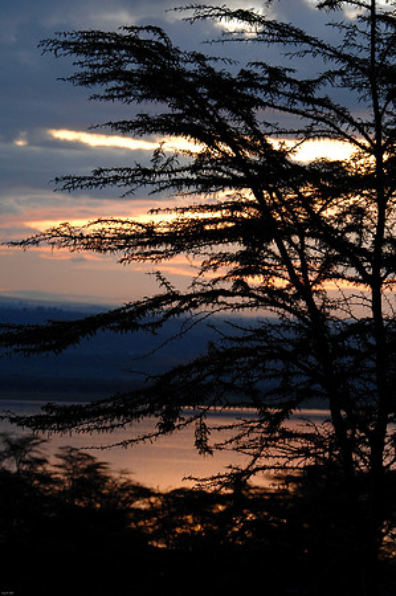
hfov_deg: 7.3
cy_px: 298
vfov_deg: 11.0
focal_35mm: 188
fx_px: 3101
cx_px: 198
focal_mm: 125
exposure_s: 1/30
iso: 400
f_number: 4.8
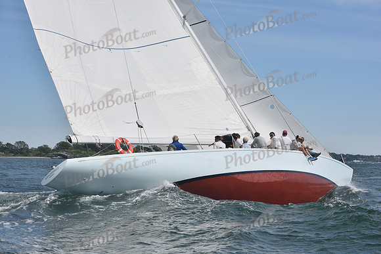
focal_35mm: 70
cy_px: 127
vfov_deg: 19.5
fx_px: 741
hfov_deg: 28.8
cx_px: 190
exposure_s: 1/800
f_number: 9
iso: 320
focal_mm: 70
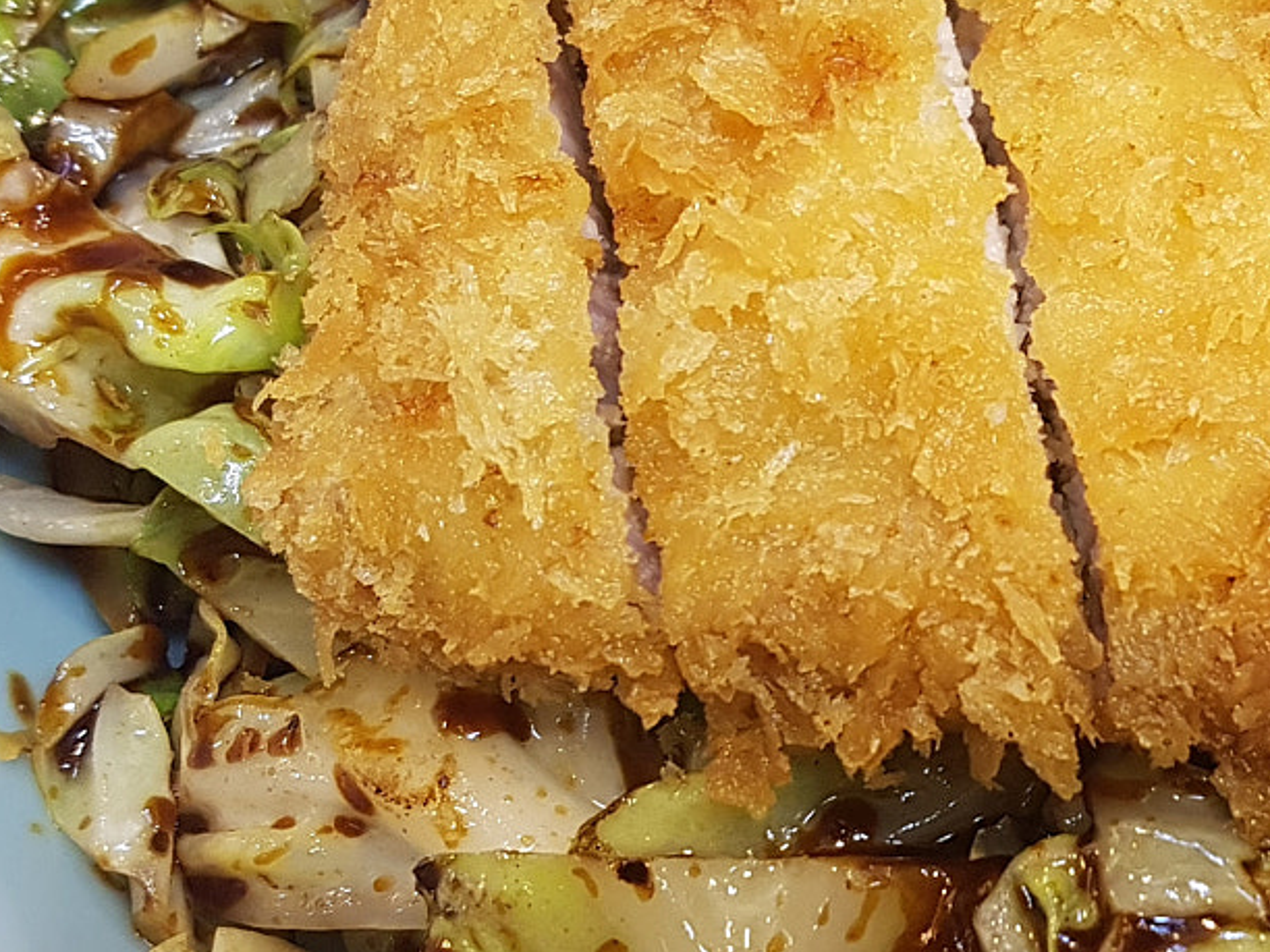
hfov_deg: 27.6
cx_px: 1135
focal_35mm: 68
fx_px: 2495
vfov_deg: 21.6
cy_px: 525
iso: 125
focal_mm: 4.2
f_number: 1.7
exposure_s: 1/25
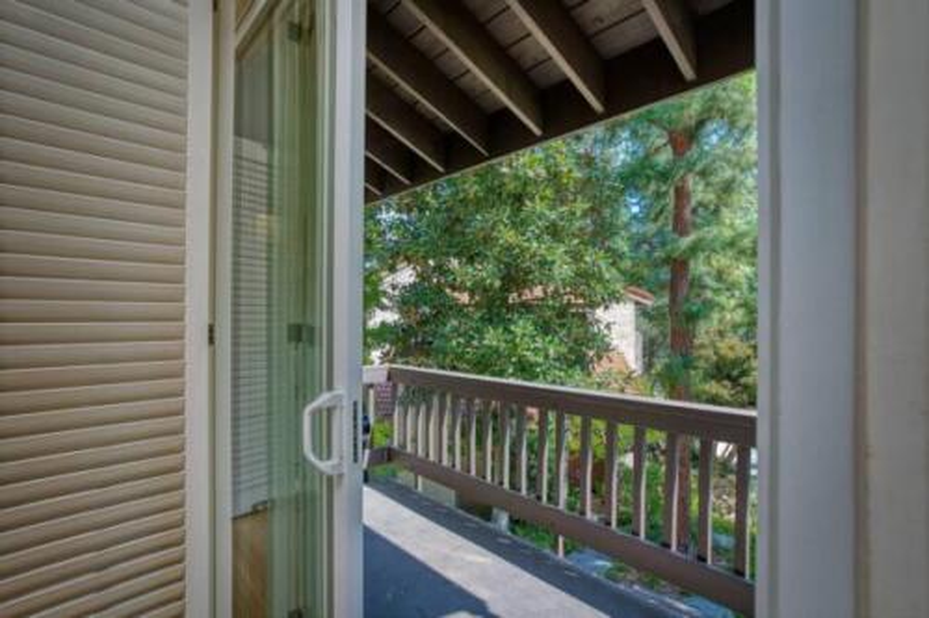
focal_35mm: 17
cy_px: 309
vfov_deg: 70.4
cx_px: 464
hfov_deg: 93.3
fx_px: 439
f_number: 7.1
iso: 100
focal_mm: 17
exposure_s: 1/80
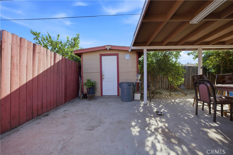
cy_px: 78
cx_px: 116
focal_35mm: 12
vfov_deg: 90.0
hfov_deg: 112.6
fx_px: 78
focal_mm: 12
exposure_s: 1/6400
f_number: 5
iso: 800
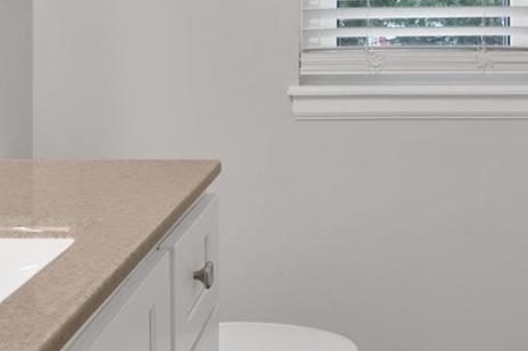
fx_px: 908
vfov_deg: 21.2
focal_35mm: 62
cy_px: 10
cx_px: 410
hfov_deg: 31.7
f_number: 8
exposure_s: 1/15
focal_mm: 9
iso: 400
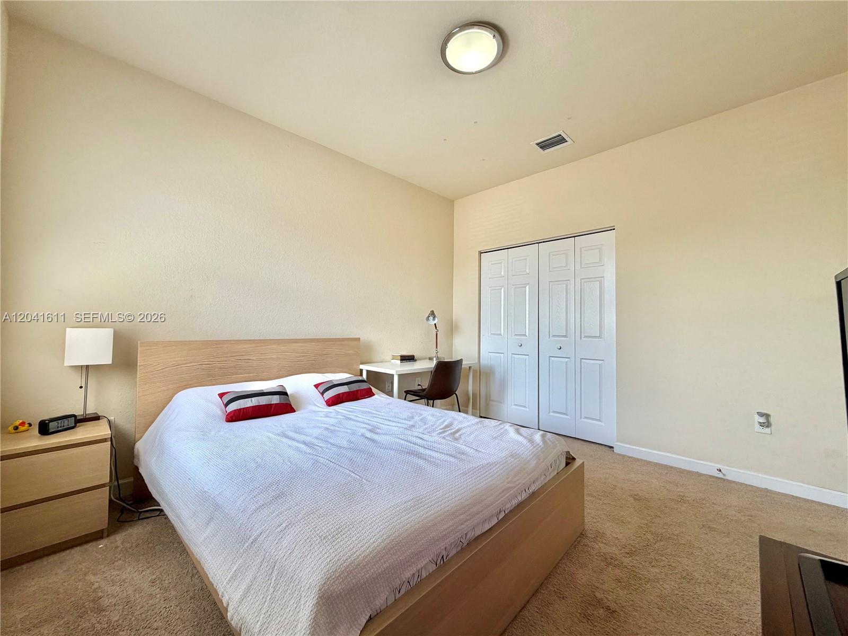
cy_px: 318
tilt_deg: +1.0
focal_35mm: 14
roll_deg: -0.2
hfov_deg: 102.1
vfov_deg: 85.7
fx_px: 343
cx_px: 424
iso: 160
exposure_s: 1/120
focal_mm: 2.22
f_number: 2.2
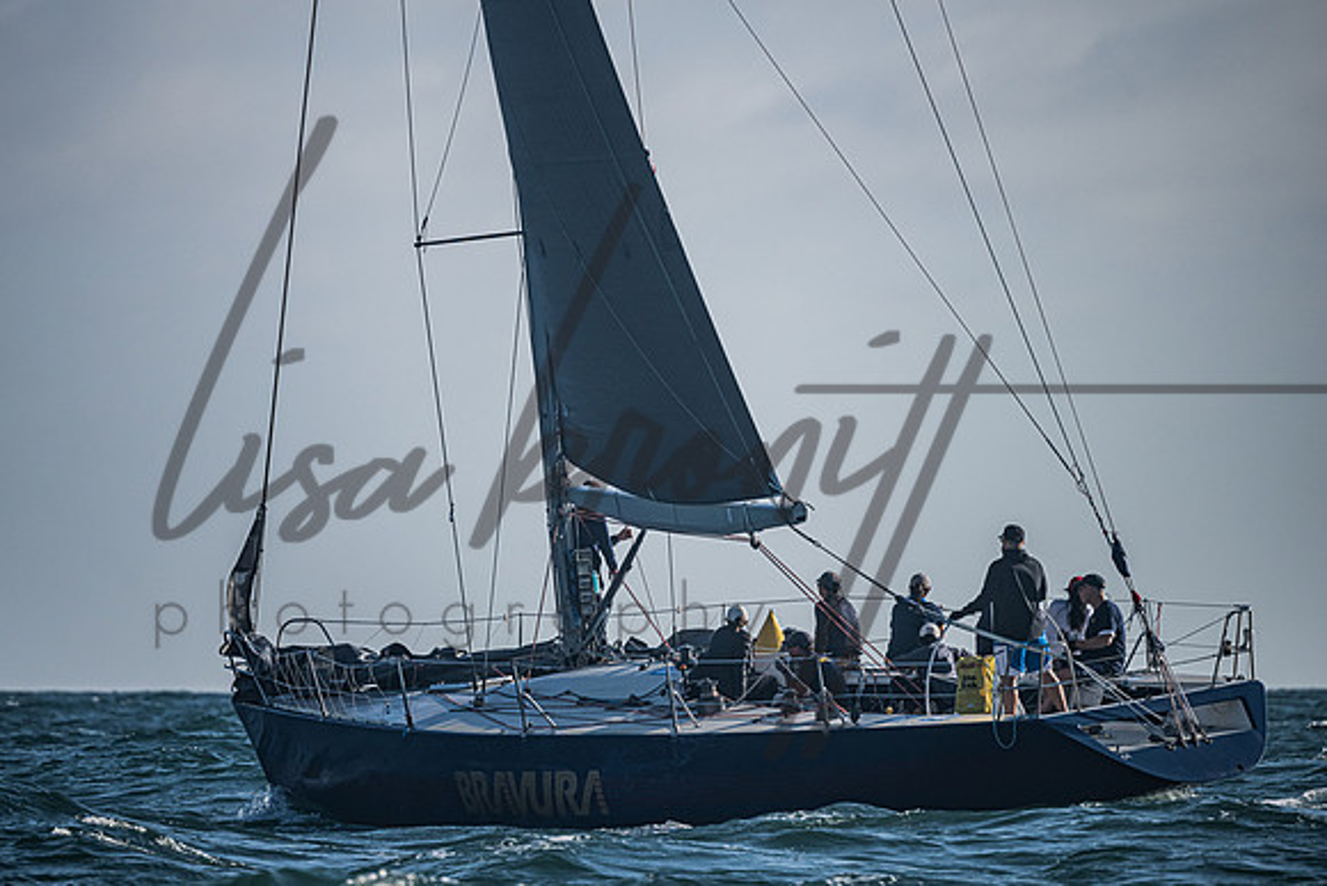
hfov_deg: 4.6
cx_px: 614
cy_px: 402
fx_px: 16485
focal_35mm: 447
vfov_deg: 3.1
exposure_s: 1/4000
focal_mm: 400
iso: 400
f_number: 5.6
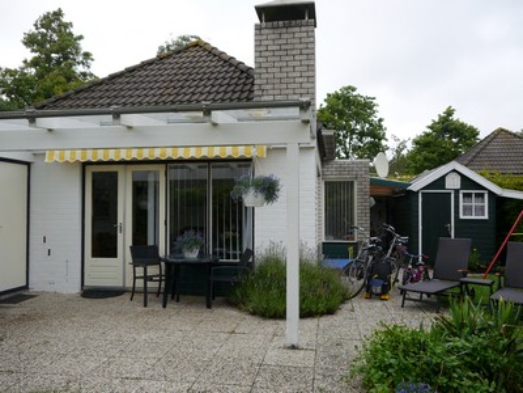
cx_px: 262
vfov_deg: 46.8
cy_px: 196
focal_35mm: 30
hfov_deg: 60.0
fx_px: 453
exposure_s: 1/200
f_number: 5
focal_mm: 15
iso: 160
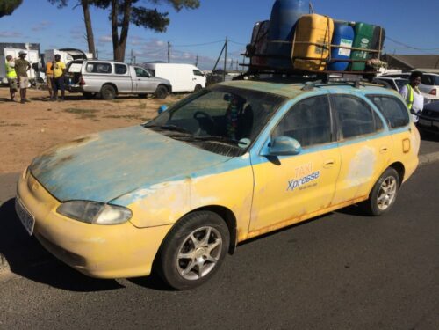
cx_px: 220
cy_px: 165
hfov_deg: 61.7
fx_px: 368
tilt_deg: -14.9
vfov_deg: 48.2
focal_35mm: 29
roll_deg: -1.9
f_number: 2.2
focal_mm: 4.15
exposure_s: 1/4405
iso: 32
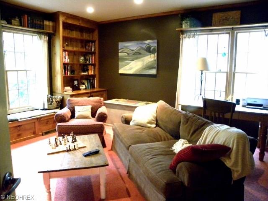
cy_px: 100
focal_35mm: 26
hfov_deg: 67.3
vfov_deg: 53.1
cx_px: 134
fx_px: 201
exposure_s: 1/9.6
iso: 548
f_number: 2.8
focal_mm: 4.6
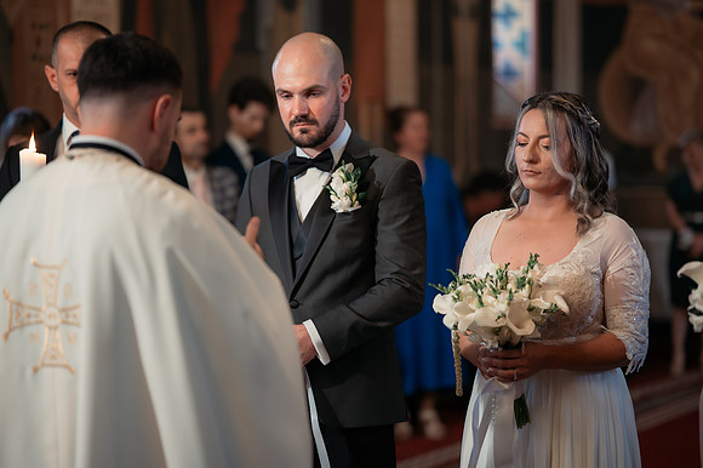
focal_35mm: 85
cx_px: 352
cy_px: 234
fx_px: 1659
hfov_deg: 23.9
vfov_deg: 16.1
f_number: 1.8
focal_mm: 85
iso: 1600
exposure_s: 1/125
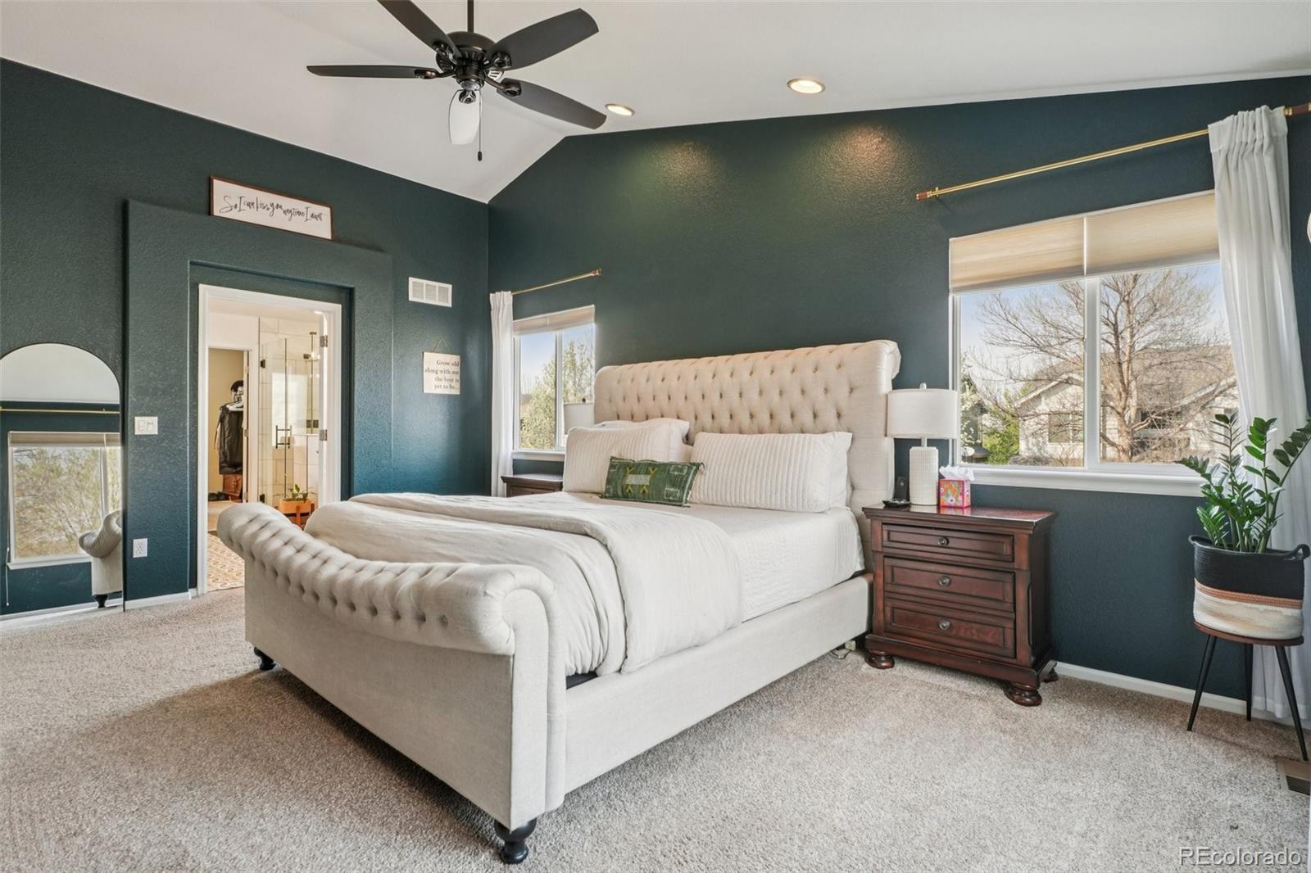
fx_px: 601
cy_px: 436
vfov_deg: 72.0
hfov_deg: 95.0
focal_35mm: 16
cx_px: 656
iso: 200
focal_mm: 11
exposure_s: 1/30
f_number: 8
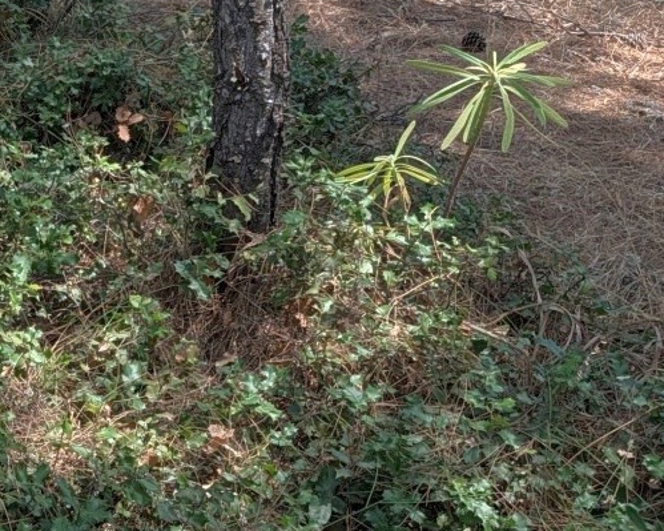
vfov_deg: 16.3
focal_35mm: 94
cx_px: -633
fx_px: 1847
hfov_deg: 16.2
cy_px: 216
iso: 23
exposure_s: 1/441
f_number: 1.68
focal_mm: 6.9
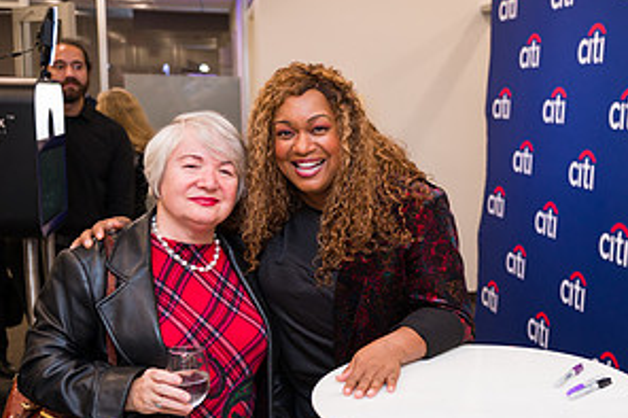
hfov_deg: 37.6
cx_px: 496
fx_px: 889
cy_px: 231
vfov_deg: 26.4
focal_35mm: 51
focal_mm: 26
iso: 400
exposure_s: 1/160
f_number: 3.2
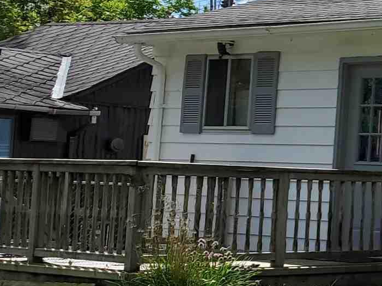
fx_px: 1257
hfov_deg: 13.8
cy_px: 88
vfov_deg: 13.0
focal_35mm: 114
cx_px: 833
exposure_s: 1/1411
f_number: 2.4
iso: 50
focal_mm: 4.3
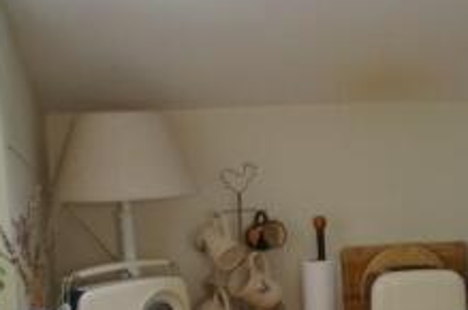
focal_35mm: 81
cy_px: 308
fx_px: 1051
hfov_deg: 23.3
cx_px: 539
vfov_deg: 16.4
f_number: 3.5
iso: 200
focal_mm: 18
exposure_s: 1/45
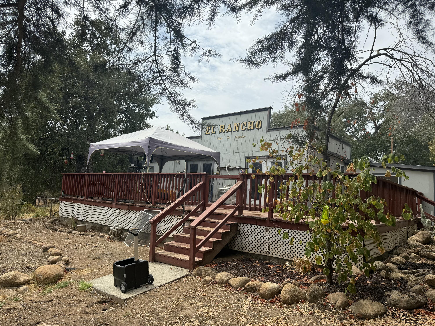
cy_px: 163
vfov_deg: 56.8
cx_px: 218
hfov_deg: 71.6
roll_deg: -3.7
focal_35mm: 24
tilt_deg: +7.6
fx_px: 302
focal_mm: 6.76
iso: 80
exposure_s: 1/4975
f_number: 1.78
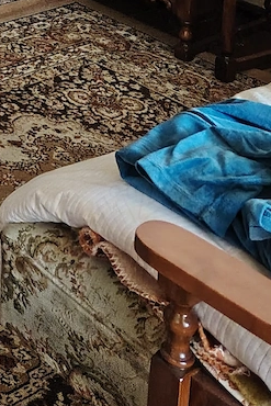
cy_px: -291
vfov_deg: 18.5
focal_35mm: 90
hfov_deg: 13.3
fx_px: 1015
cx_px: -256
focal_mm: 5.25
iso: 1997
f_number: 1.75
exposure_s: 1/25
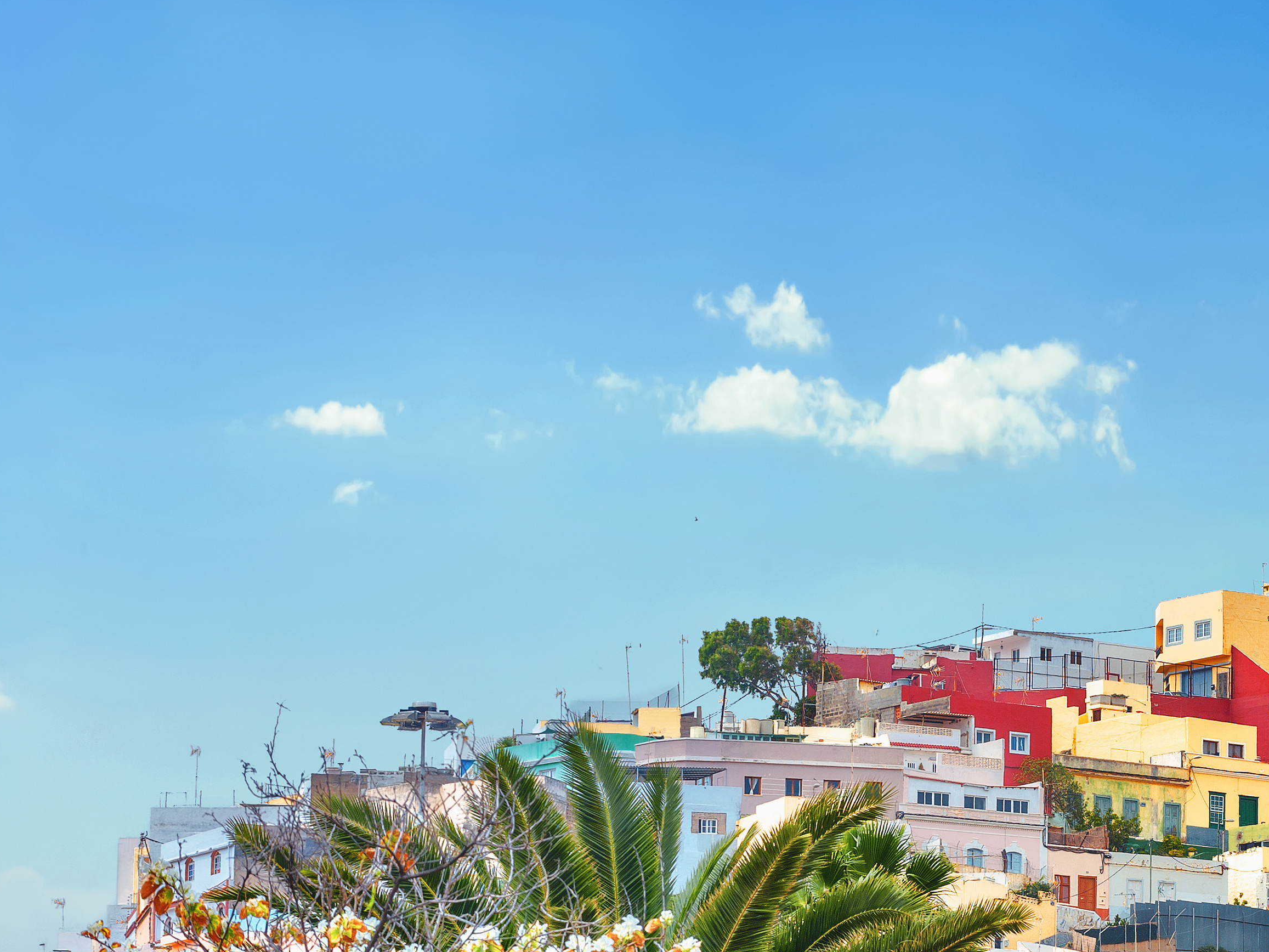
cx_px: 1160
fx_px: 7516
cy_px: 751
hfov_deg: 9.6
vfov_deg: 7.2
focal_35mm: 205
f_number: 11
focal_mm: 116
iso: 200
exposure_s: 1/200
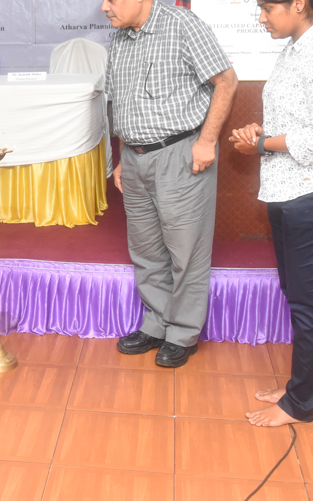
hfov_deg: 19.9
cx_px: -18
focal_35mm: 63
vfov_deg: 32.3
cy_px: 178
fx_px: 860
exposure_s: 1/160
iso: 1250
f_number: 5.6
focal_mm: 21
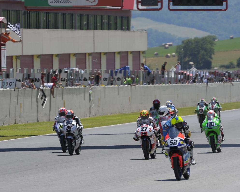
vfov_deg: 3.4
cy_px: 96
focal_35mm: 453
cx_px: 102
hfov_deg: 4.3
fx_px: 3217
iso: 200
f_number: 10
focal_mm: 400
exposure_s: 1/400
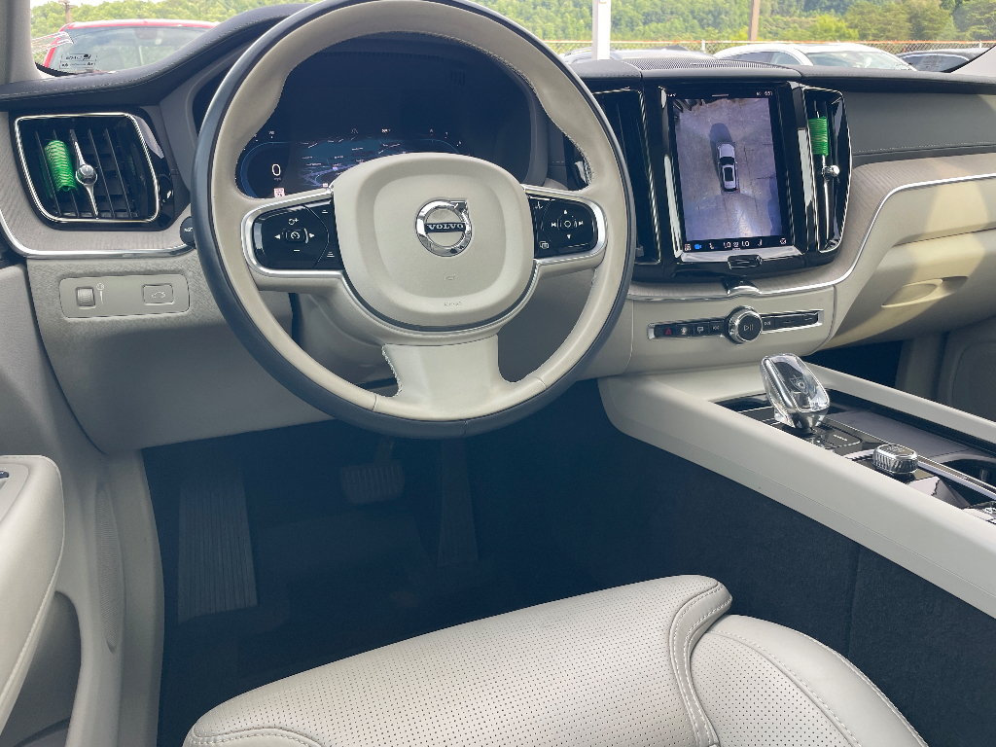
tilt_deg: -20.0
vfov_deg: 53.1
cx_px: 498
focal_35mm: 26
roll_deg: +1.1
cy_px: 374
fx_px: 748
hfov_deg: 67.3
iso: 50
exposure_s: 1/121
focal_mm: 4.2
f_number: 1.6
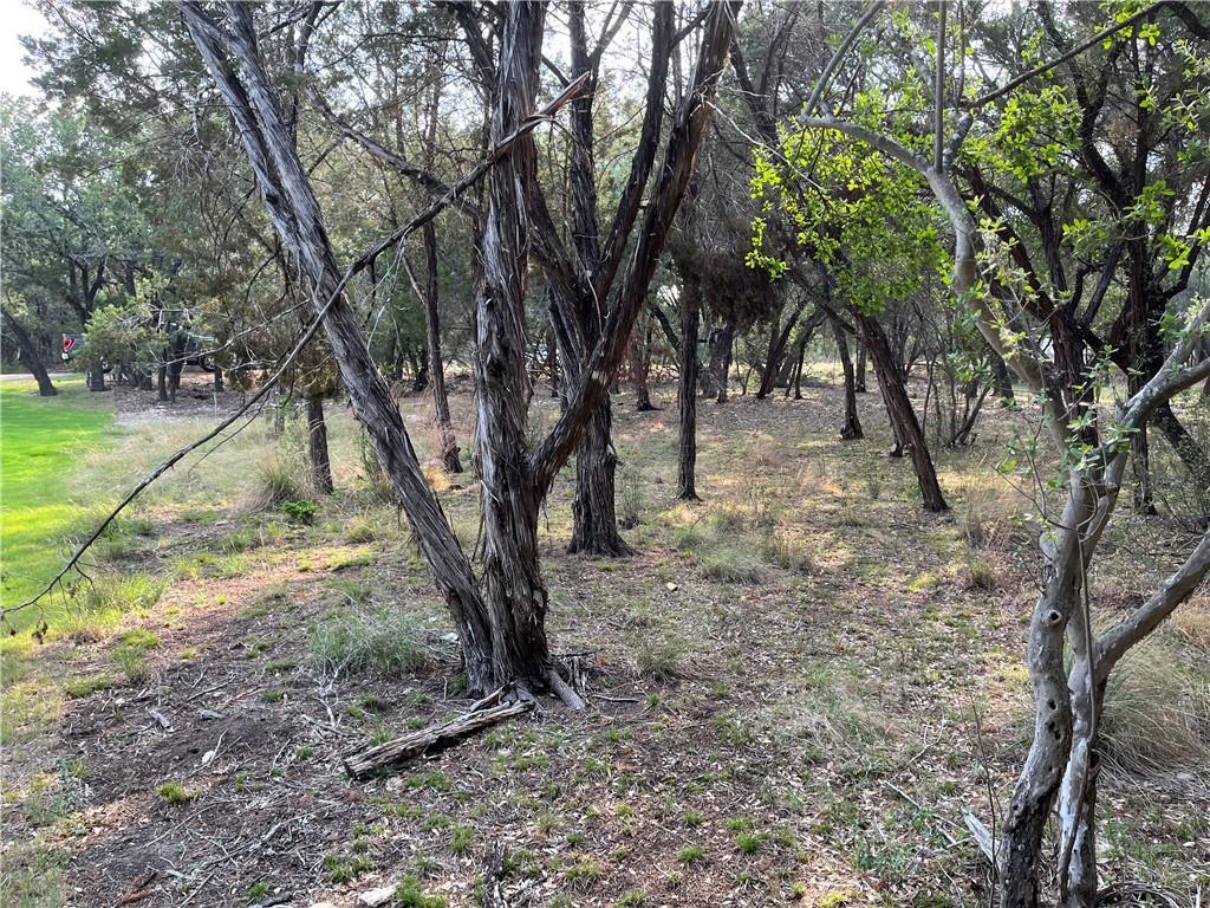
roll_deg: +0.2
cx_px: 605
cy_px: 454
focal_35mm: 26
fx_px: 909
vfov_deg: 53.1
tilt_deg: -1.5
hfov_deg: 67.3
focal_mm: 5.1
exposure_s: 1/279
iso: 50
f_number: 1.6
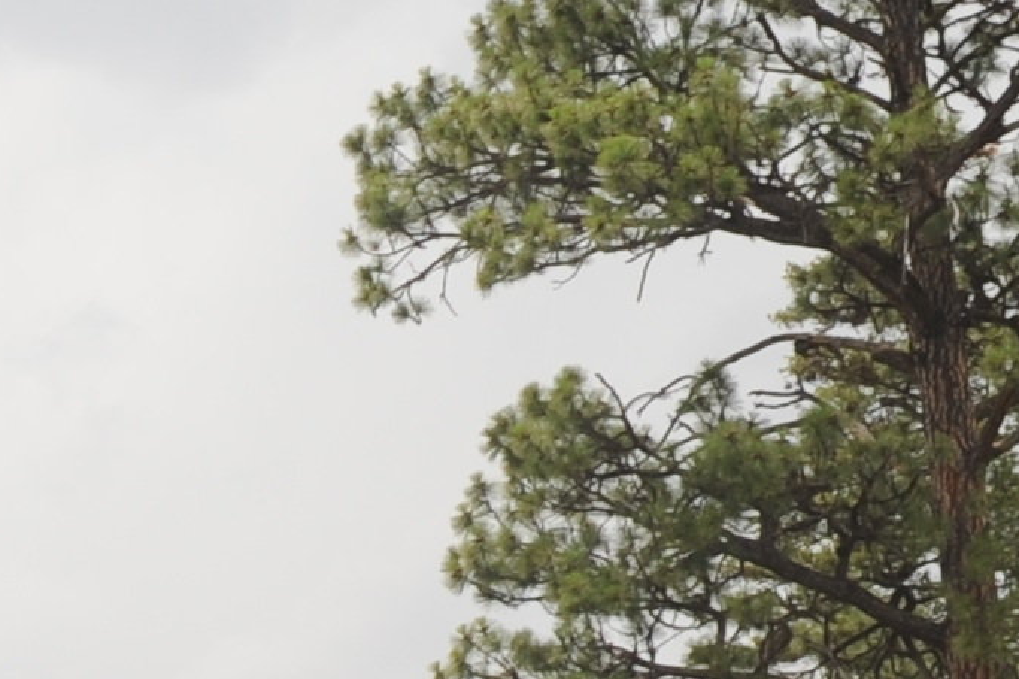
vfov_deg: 6.2
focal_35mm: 218
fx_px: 6169
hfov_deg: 9.1
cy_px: 1074
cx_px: -616
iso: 200
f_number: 8
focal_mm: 35
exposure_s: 1/160
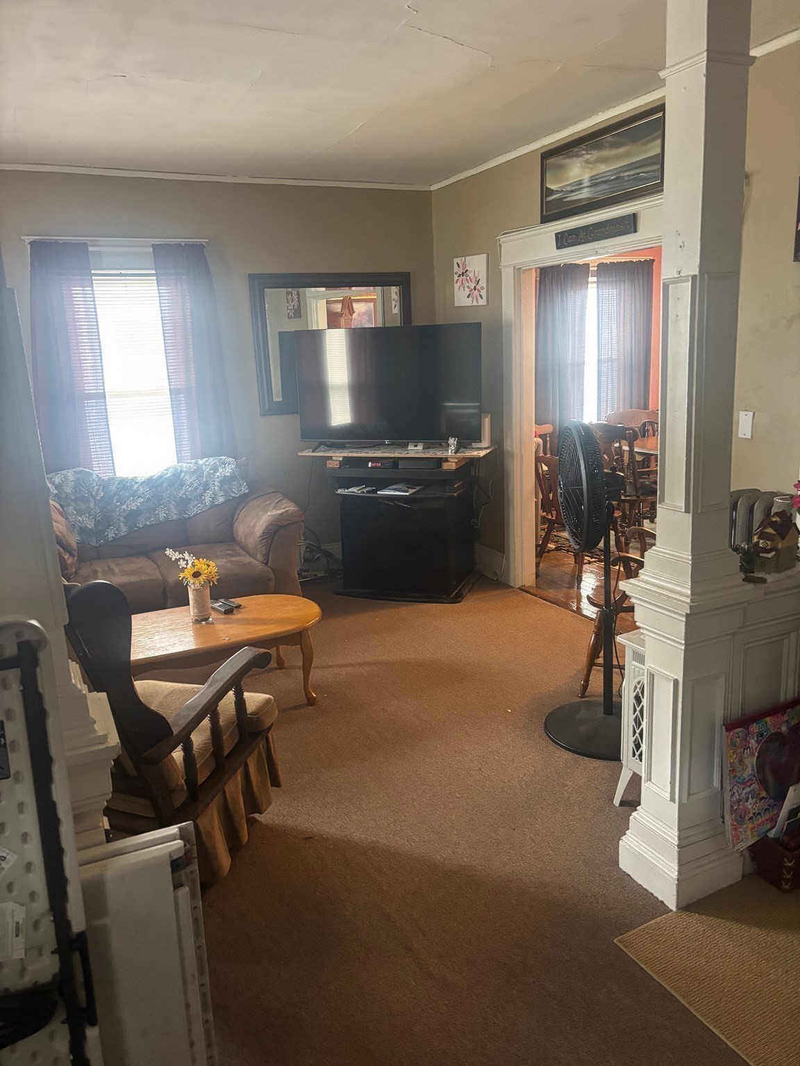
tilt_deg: -10.6
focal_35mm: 26
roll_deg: +2.5
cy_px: 533
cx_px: 400
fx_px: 801
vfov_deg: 67.3
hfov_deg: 53.1
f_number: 1.6
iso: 500
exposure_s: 1/59
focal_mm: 5.96
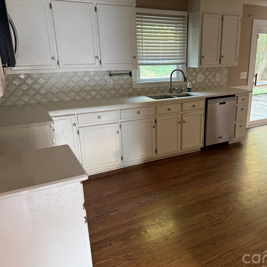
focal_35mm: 29
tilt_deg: -17.2
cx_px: 167
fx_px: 253
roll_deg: -2.5
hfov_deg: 55.0
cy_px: 135
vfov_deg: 55.6
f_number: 1.78
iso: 800
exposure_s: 1/60
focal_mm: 6.76
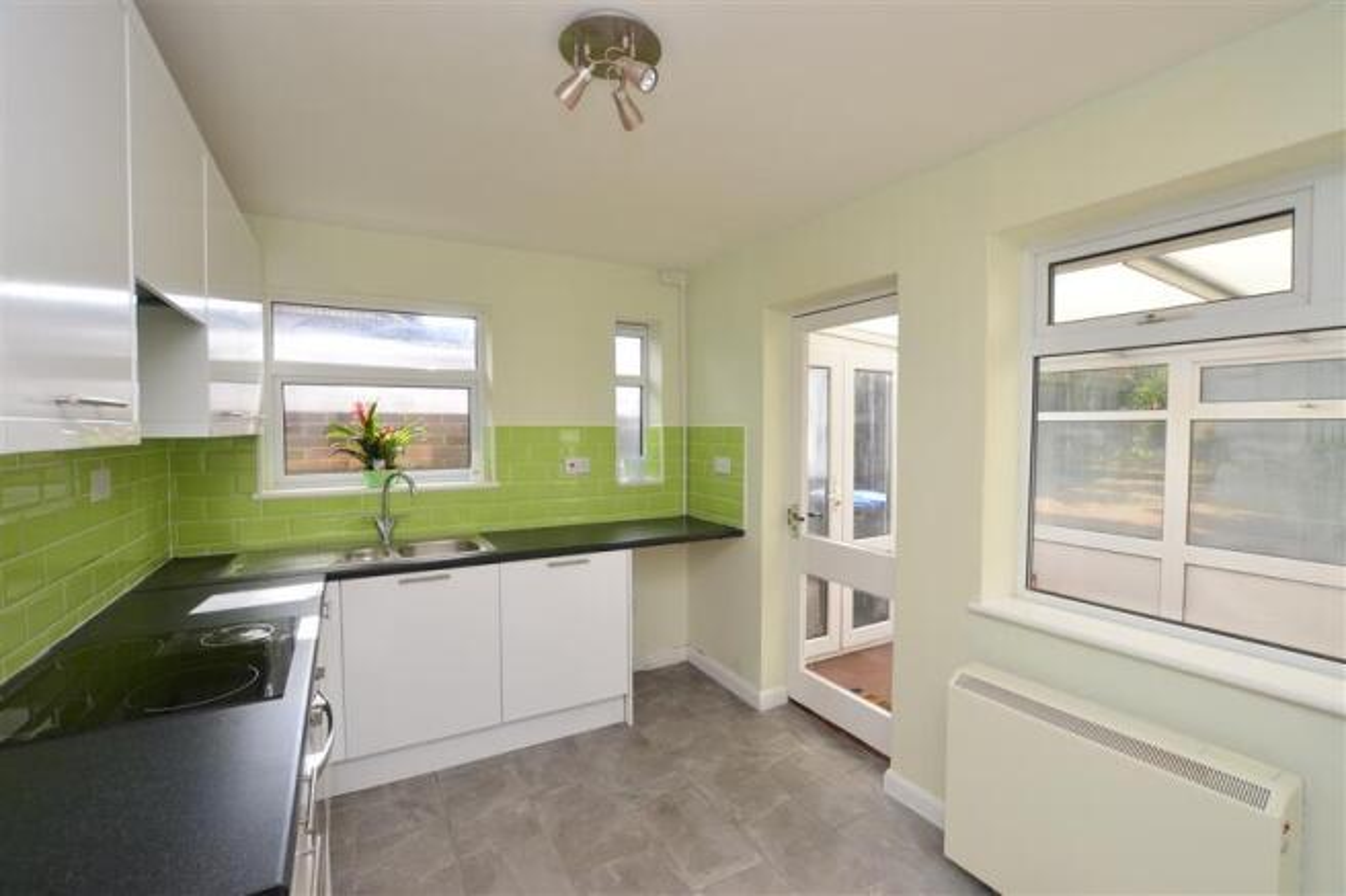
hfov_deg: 100.4
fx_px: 561
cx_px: 673
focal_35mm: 15
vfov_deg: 77.3
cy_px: 448
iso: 200
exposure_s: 1/100
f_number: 5
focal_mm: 10
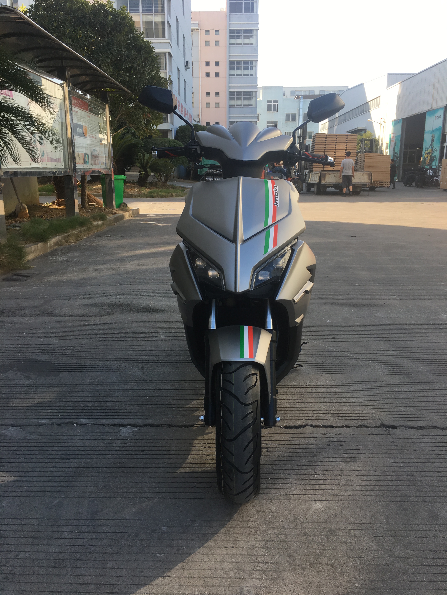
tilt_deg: -14.6
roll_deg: +0.3
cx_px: 224
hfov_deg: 48.2
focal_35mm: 29
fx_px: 499
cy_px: 298
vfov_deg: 61.7
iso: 25
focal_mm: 4.15
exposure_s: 1/381
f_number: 2.2
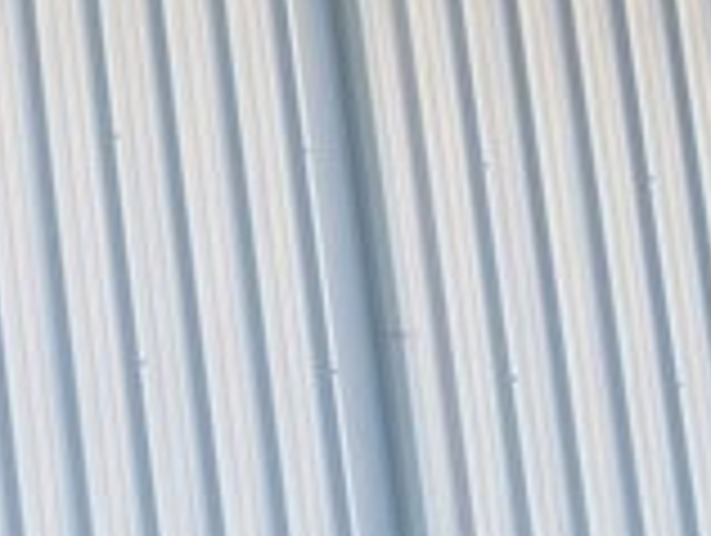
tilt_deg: +12.5
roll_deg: +3.4
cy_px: 135
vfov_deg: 8.8
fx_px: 3456
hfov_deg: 10.4
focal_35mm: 168
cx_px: -886
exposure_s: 1/381
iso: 25
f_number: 1.8
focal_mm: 4.25
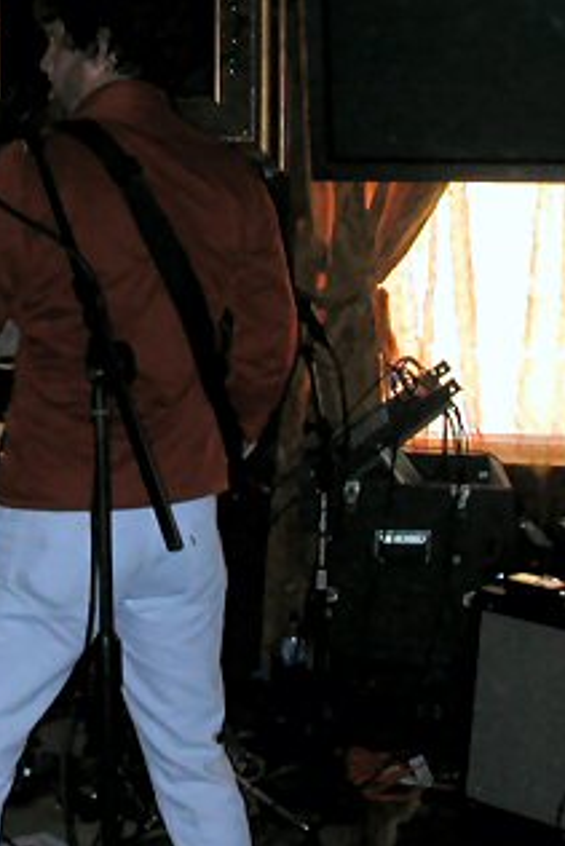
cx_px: 11
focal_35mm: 78
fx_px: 1834
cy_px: 252
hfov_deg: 17.2
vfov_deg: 25.8
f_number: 4.5
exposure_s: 1/59.9
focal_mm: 5.6
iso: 200
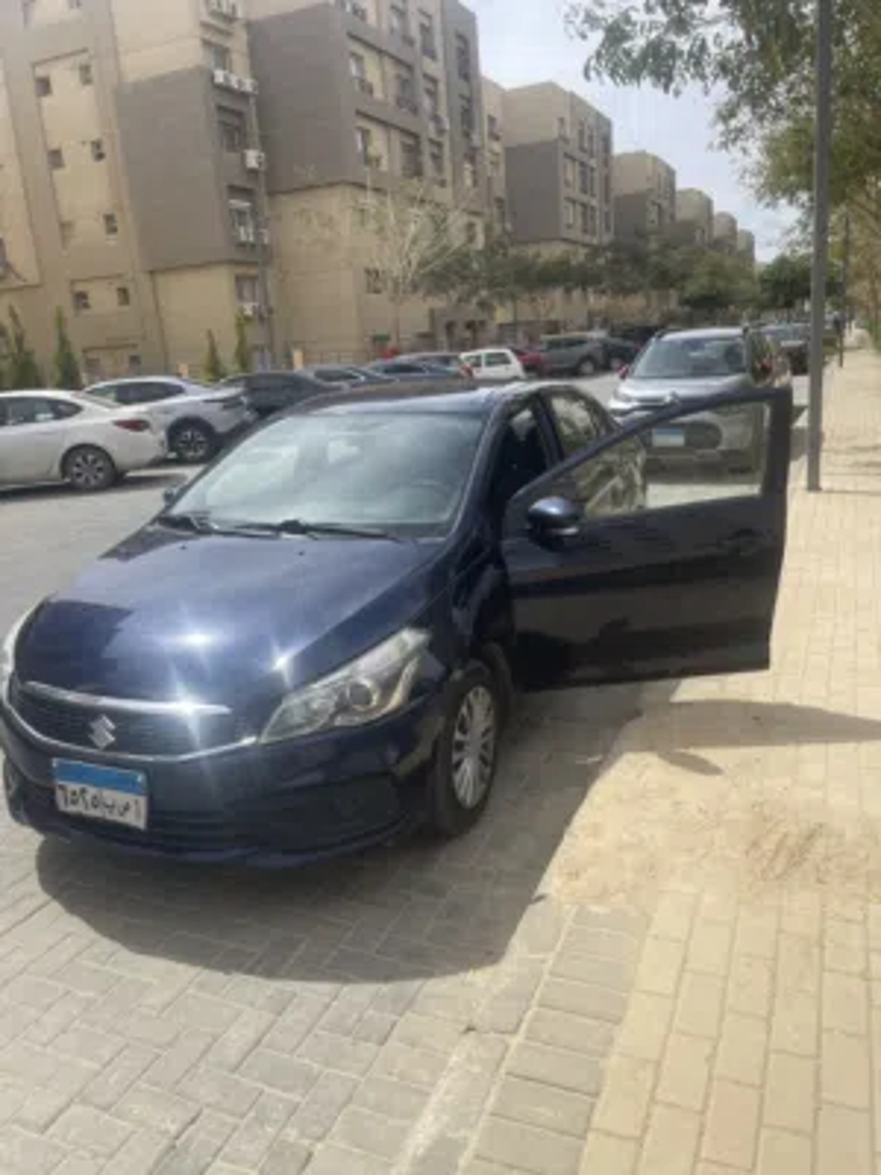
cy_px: 588
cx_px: 440
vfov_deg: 69.4
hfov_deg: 54.9
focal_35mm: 25
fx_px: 848
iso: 32
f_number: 1.6
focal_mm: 5.1
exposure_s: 1/3003
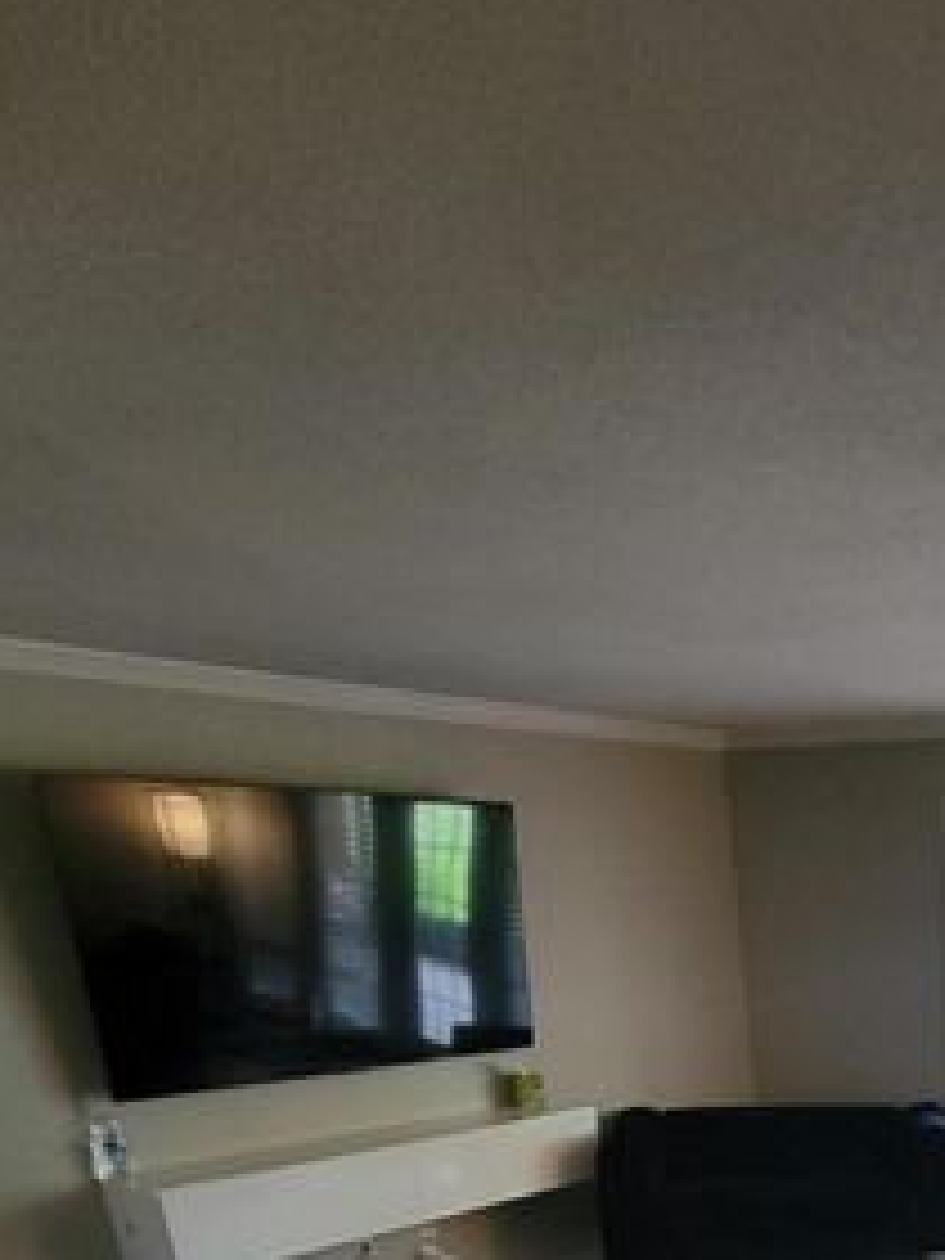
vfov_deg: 44.1
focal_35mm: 31
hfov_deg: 38.0
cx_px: 1035
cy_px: 1397
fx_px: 1128
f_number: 2.2
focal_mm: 2.2
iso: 640
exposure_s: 1/30
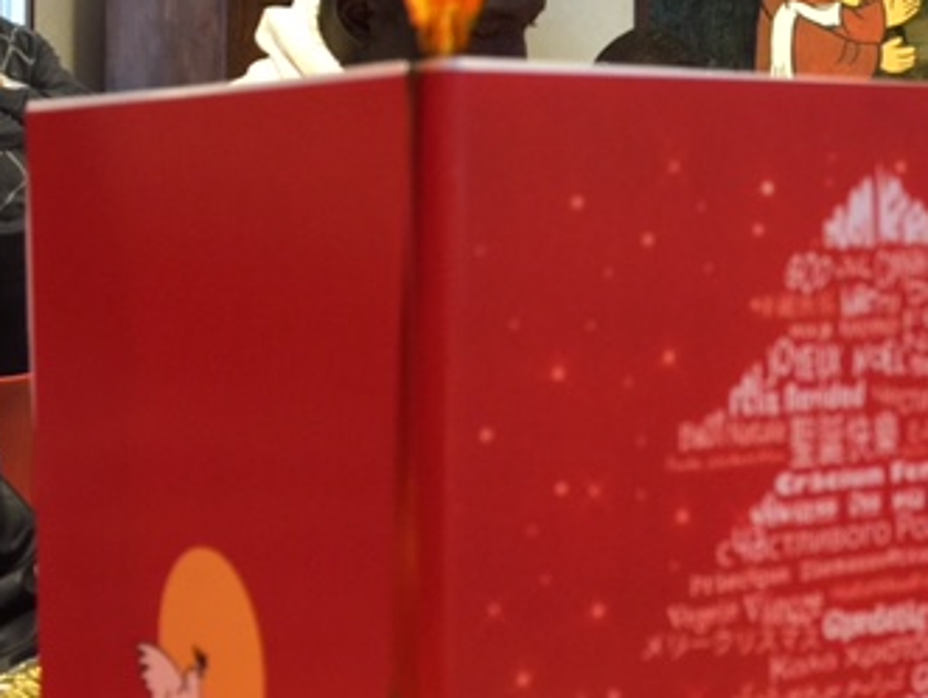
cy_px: 171
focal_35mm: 56
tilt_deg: -0.1
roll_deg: +0.8
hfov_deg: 32.7
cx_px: 819
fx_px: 1503
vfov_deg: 25.8
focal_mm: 4.15
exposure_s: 1/17
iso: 100
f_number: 2.2
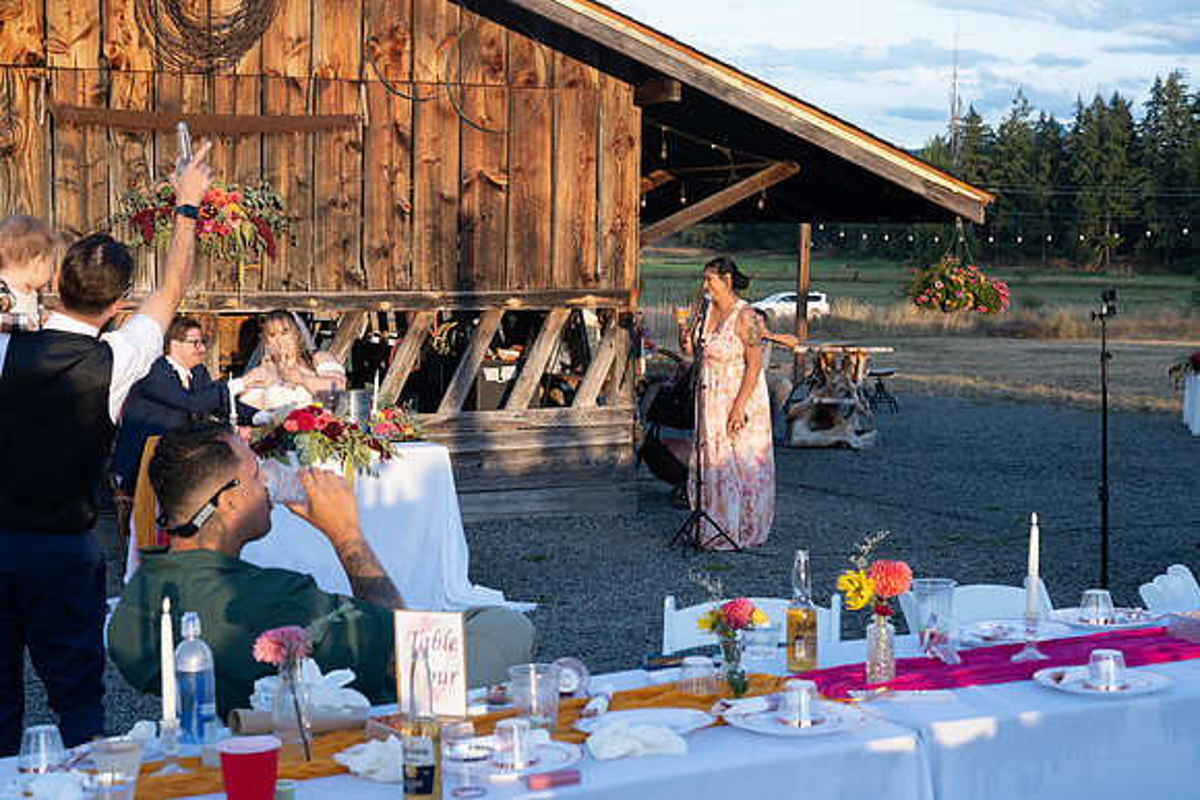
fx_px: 1900
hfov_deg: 35.0
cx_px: 600
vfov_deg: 23.8
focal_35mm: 57
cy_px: 400
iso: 320
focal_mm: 57
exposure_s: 1/125
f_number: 8
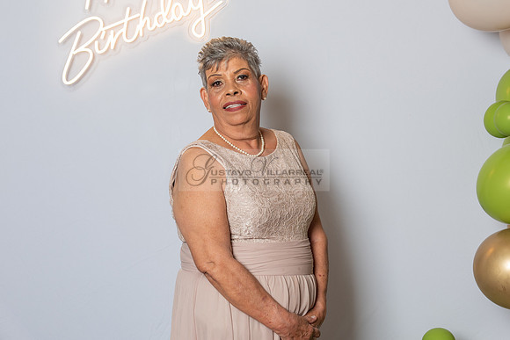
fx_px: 1006
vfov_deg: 19.2
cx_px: 266
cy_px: 166
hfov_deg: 28.4
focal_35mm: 71
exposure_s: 1/160
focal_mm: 50
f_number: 5.6
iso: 200
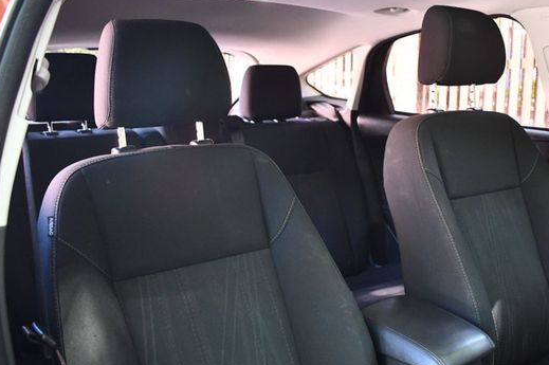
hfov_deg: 51.8
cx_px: 311
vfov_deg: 35.8
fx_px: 564
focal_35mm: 37
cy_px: 204
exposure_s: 1/60
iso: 3200
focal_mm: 20
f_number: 3.5
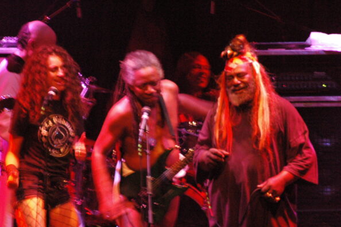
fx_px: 4893
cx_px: 193
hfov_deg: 4.0
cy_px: 140
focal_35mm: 517
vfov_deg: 2.7
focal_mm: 200
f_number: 6.3
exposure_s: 1/10
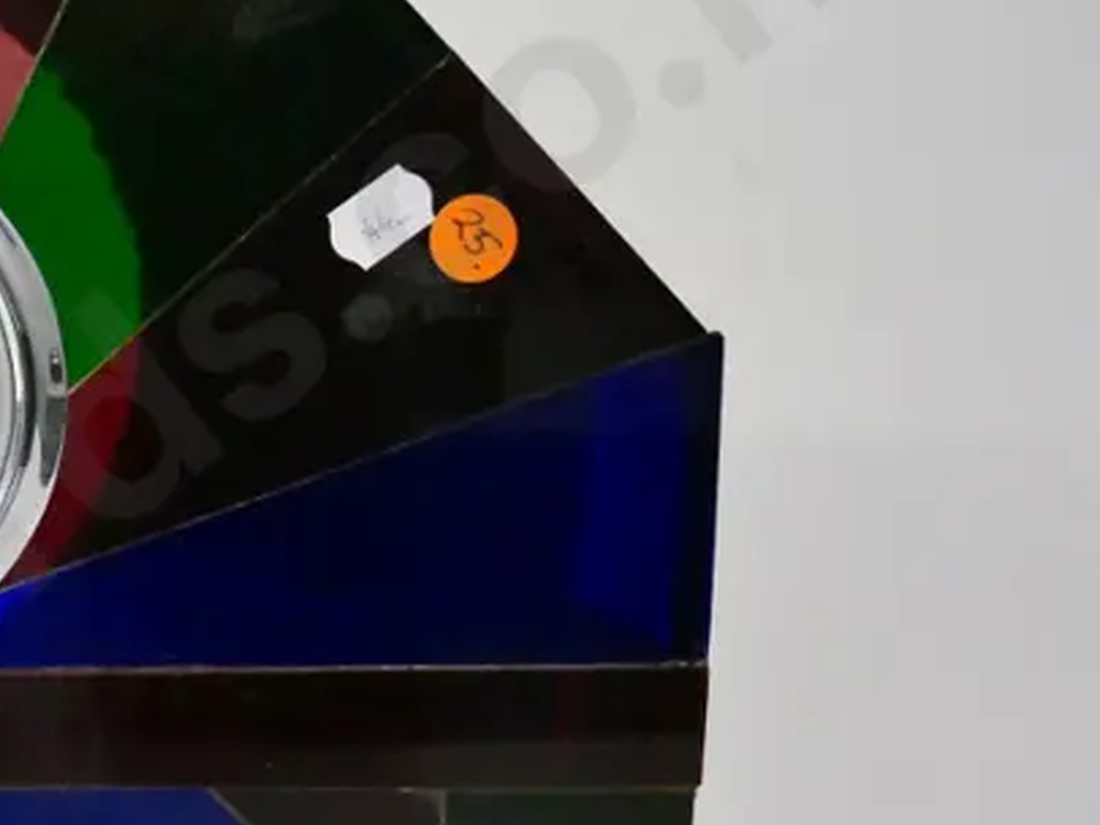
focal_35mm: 91
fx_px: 2893
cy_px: 673
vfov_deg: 16.1
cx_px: -193
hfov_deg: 20.3
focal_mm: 18
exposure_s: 1/160
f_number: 4.5
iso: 3200
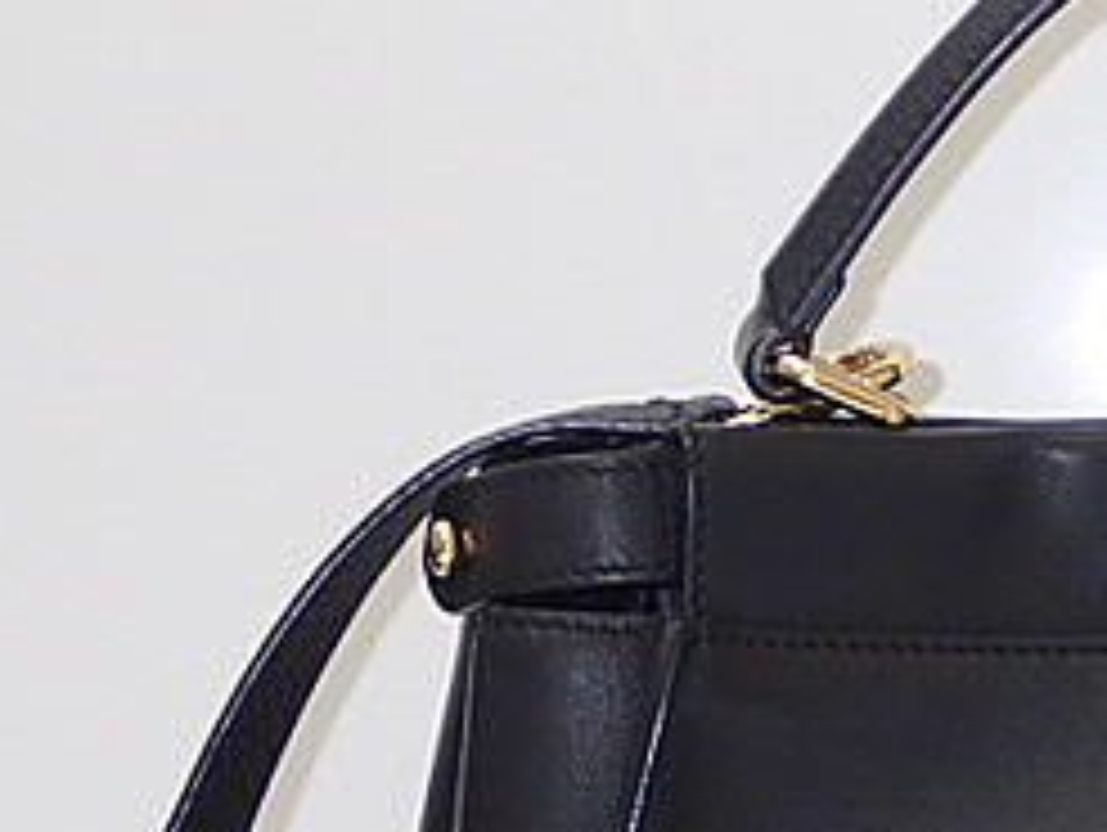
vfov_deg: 8.7
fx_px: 5410
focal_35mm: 169
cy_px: 863
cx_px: 1323
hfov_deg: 11.5
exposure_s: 1/60
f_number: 3.8
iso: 320
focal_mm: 11.78
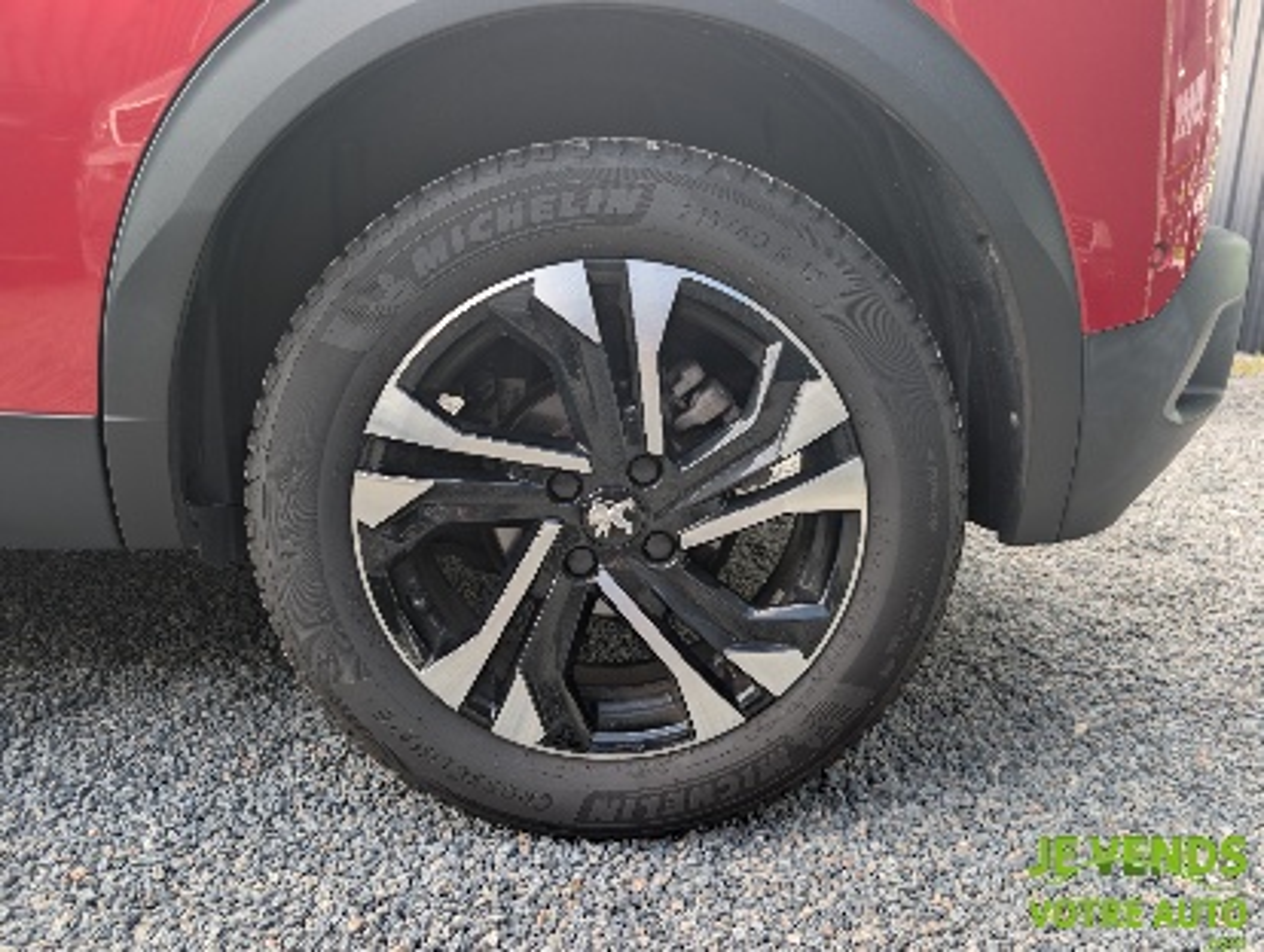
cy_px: 476
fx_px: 878
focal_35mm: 24
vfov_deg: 57.0
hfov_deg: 71.5
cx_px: 632
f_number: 1.68
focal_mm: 6.9
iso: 19
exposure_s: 1/123
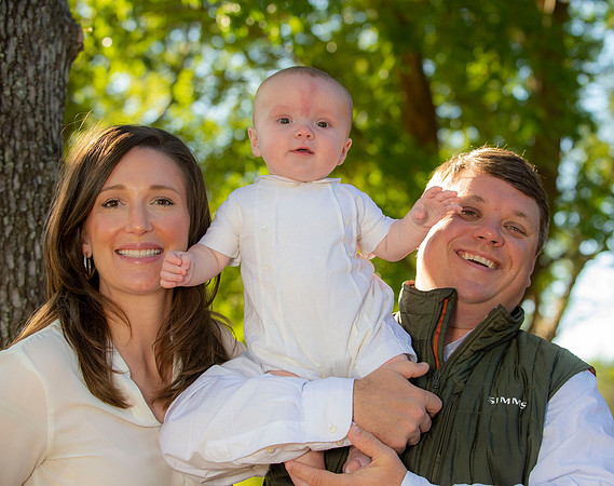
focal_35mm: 84
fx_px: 1526
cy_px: 242
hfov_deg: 22.7
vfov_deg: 18.1
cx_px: 363
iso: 250
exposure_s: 1/250
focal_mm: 75
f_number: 6.3
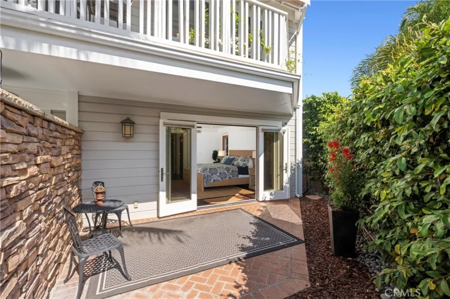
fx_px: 200
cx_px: 225
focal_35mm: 16
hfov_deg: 96.8
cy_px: 150
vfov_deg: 73.7
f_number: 9
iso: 100
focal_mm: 16
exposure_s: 1/40
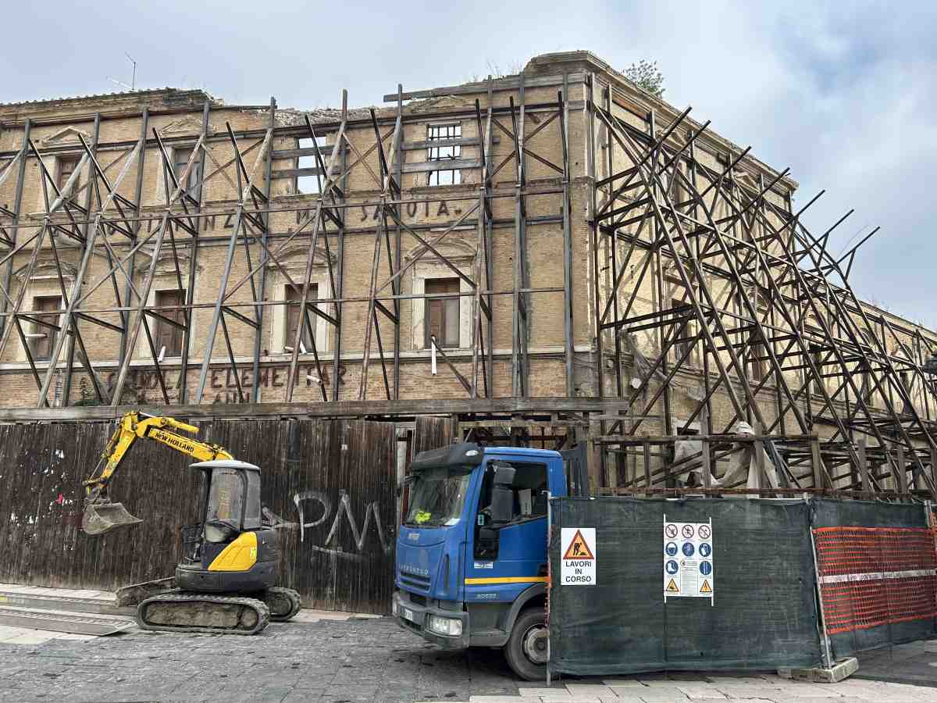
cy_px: 352
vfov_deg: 53.1
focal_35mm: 26
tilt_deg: +12.3
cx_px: 468
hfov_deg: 67.3
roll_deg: -0.2
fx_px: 704
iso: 50
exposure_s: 1/1724
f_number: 1.5
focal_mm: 5.7
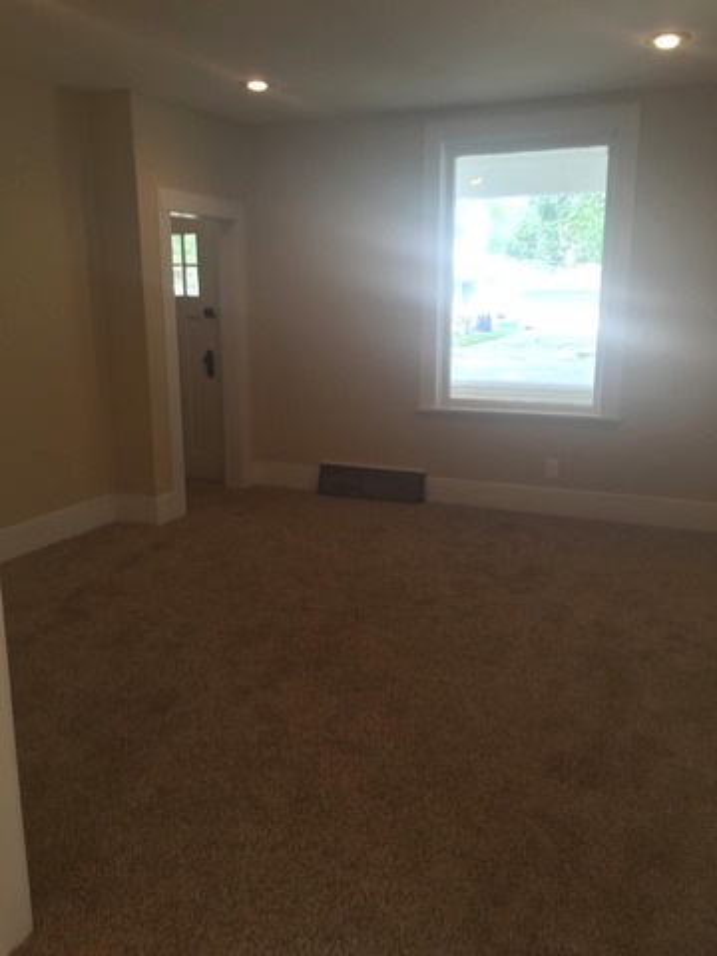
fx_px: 801
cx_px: 358
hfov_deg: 48.2
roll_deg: +0.3
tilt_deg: -11.6
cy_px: 478
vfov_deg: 61.7
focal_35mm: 29
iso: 32
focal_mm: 4.15
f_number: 2.2
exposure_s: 1/40
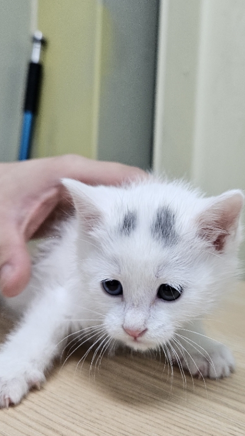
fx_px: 427
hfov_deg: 32.0
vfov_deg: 53.9
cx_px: 140
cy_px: 235
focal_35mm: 37
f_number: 1.8
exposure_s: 1/120
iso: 100
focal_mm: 5.4
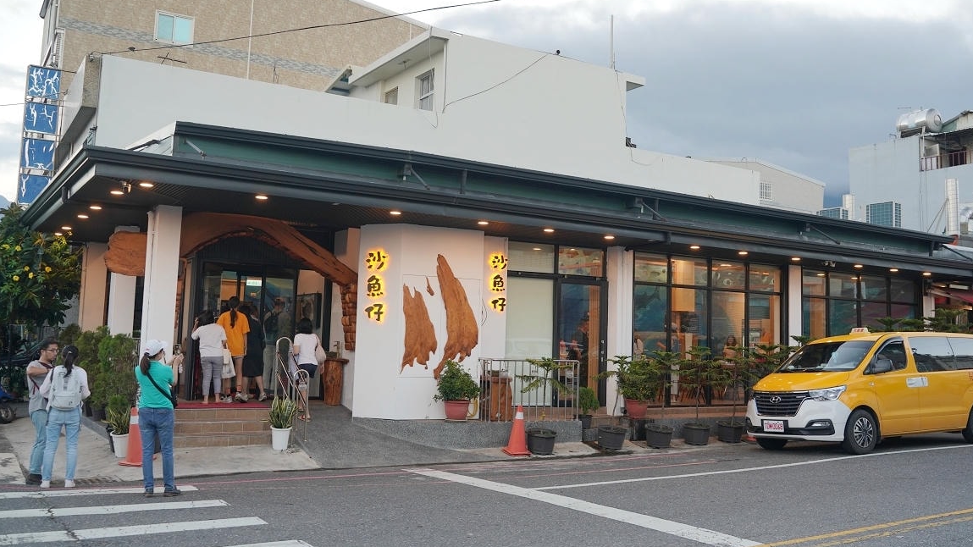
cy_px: 238
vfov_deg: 33.7
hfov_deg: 56.6
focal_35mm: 35
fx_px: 903
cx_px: 505
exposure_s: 1/60
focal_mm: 32
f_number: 4
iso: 320
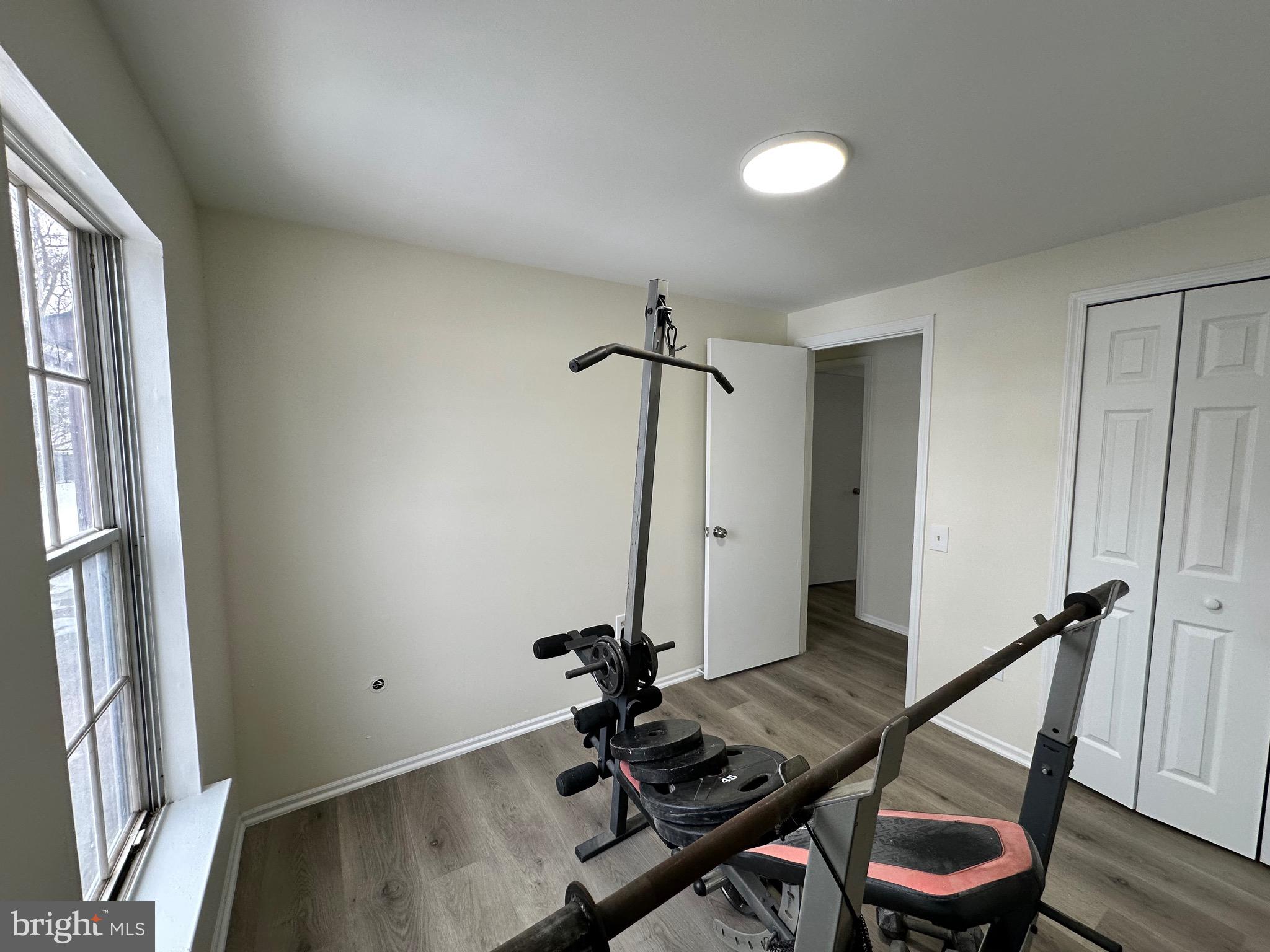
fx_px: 514
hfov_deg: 102.1
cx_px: 635
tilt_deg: -4.5
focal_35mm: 14
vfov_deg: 85.7
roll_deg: -0.3
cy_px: 476
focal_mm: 2.22
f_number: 2.2
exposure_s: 1/120
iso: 100
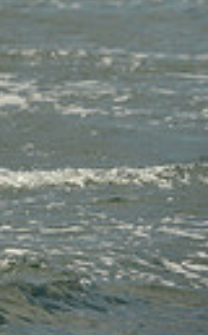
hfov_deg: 1.4
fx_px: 8382
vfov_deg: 2.3
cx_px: -543
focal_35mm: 919
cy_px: -131
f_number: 7.1
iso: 200
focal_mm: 200
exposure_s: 1/1000
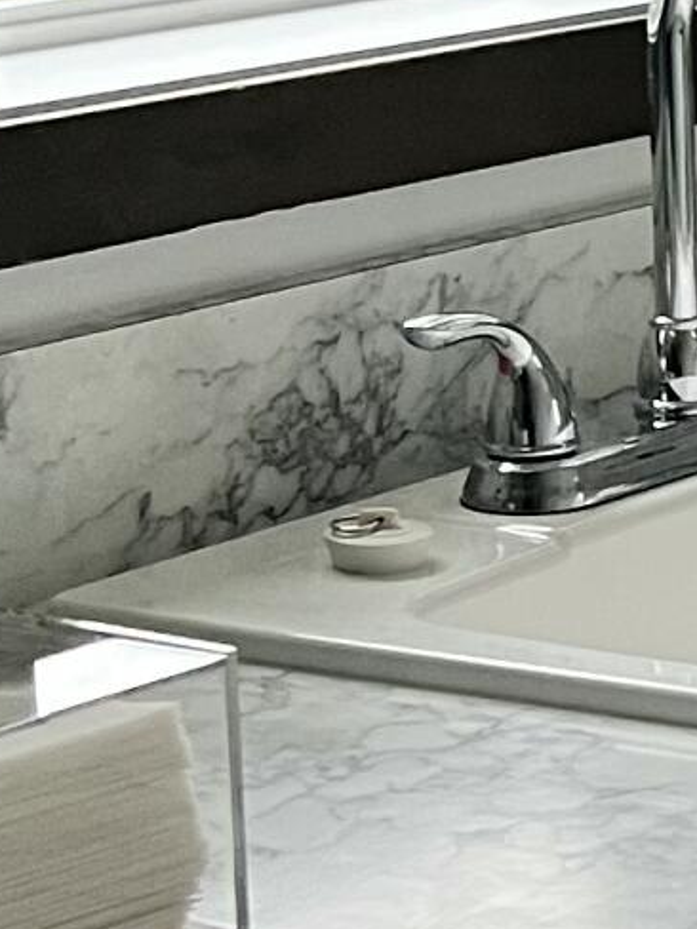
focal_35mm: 160
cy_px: 295
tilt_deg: -10.5
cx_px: 1579
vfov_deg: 12.3
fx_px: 4296
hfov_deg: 8.6
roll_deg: -0.1
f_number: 1.5
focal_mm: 5.7
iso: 200
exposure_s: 1/60
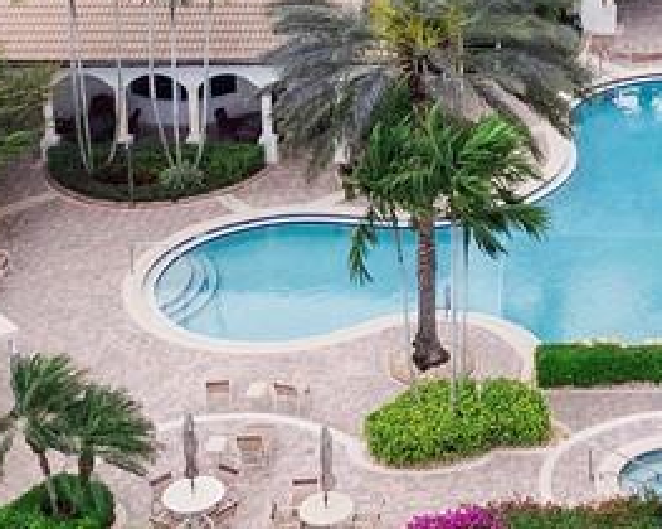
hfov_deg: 16.5
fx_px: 2232
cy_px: -276
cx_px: 692
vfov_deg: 12.8
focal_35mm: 114
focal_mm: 5.22
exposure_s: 1/1250
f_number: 3.1
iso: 100
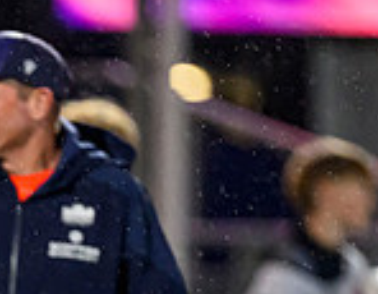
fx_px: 20124
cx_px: -227
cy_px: 530
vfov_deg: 0.8
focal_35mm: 1819
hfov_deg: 1.1
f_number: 2.8
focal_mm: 400
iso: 5000
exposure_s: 1/640
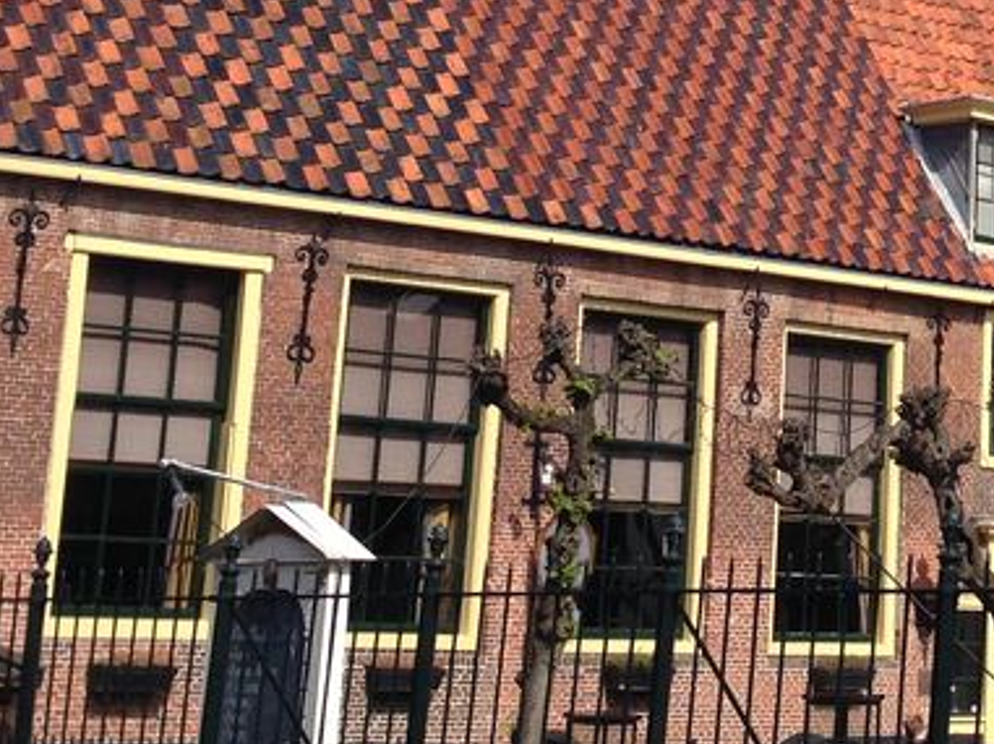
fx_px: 3184
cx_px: 1117
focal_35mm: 111
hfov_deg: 17.1
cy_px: -60
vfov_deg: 13.1
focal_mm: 4.12
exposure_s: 1/1748
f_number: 2.4
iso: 50
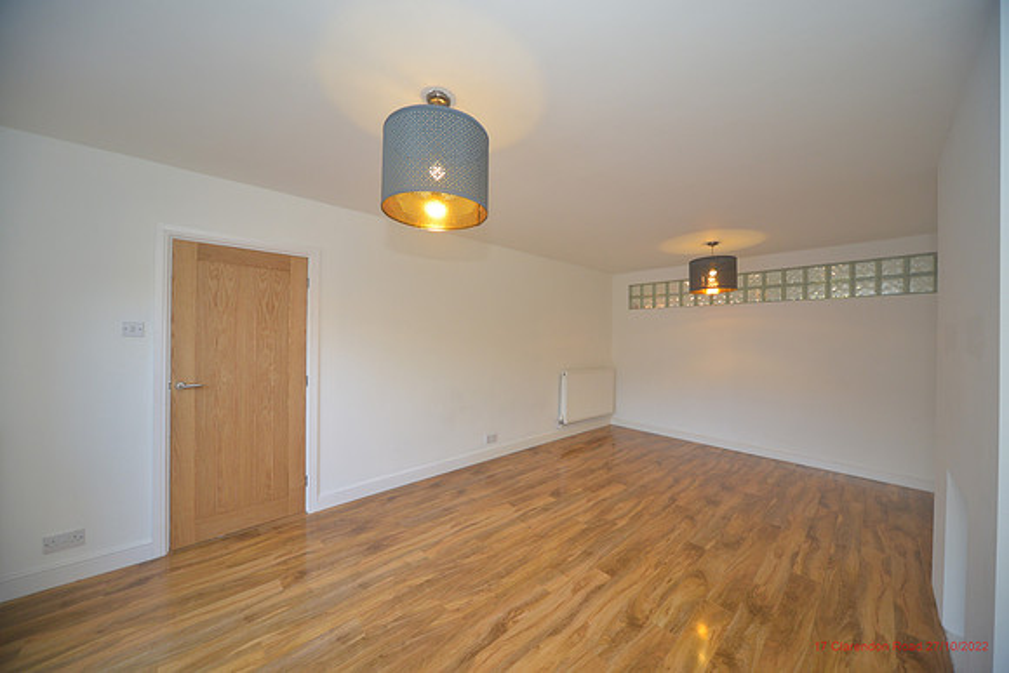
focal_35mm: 12
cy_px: 336
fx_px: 336
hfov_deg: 112.6
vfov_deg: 90.0
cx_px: 504
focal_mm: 12
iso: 1000
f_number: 5.6
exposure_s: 1/80
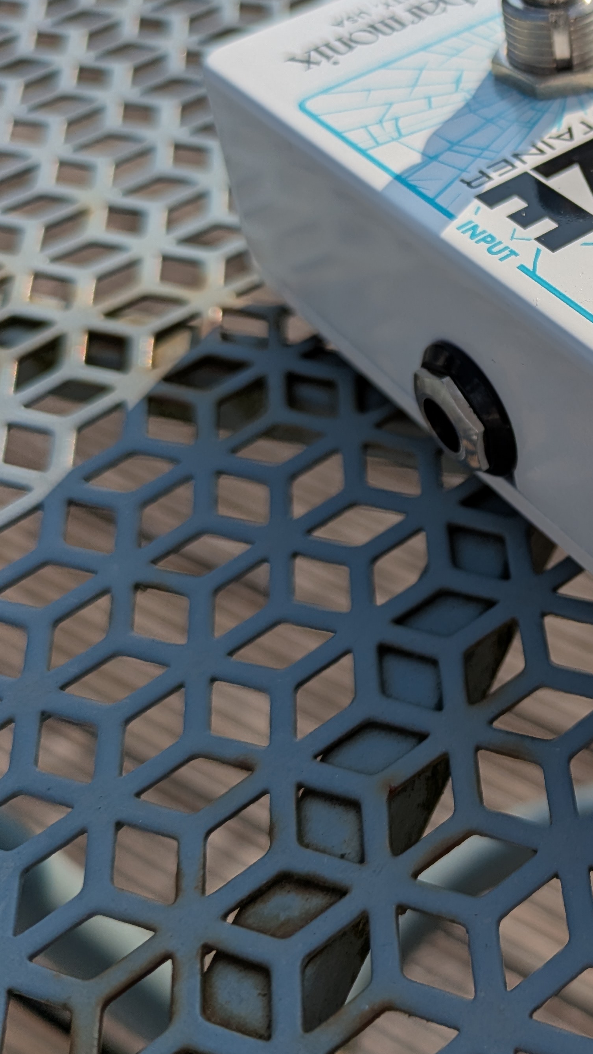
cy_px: 411
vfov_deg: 43.5
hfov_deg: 23.8
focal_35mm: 47
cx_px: 658
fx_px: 1314
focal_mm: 5.43
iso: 43
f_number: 1.89
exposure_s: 1/2841
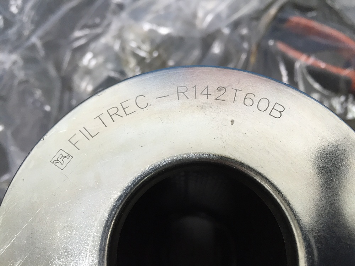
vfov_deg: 48.2
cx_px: 178
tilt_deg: -70.3
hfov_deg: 61.7
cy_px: 133
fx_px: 297
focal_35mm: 29
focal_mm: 4.15
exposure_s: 1/33
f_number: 2.2
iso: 50
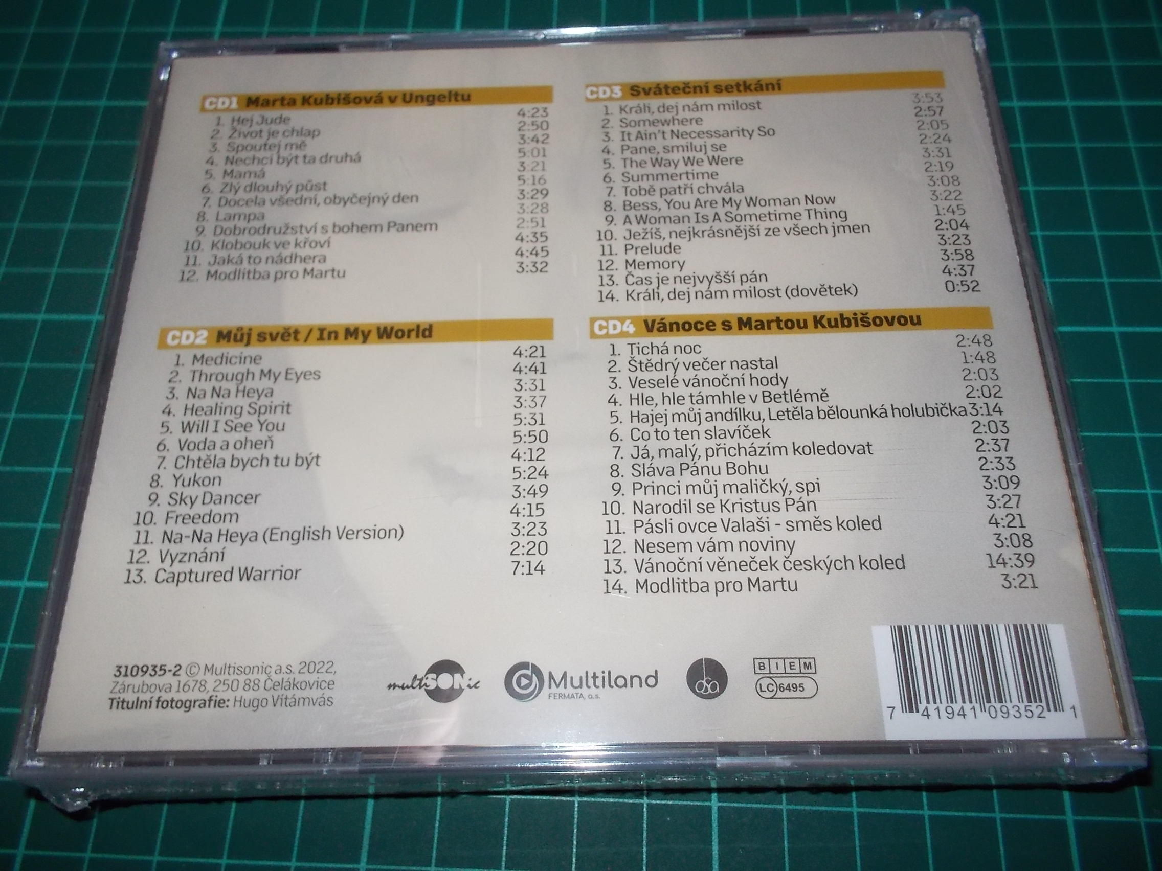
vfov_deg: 48.2
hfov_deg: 61.7
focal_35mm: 29
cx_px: 581
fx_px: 973
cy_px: 436
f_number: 3.3
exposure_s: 1/30
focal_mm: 4.1
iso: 200
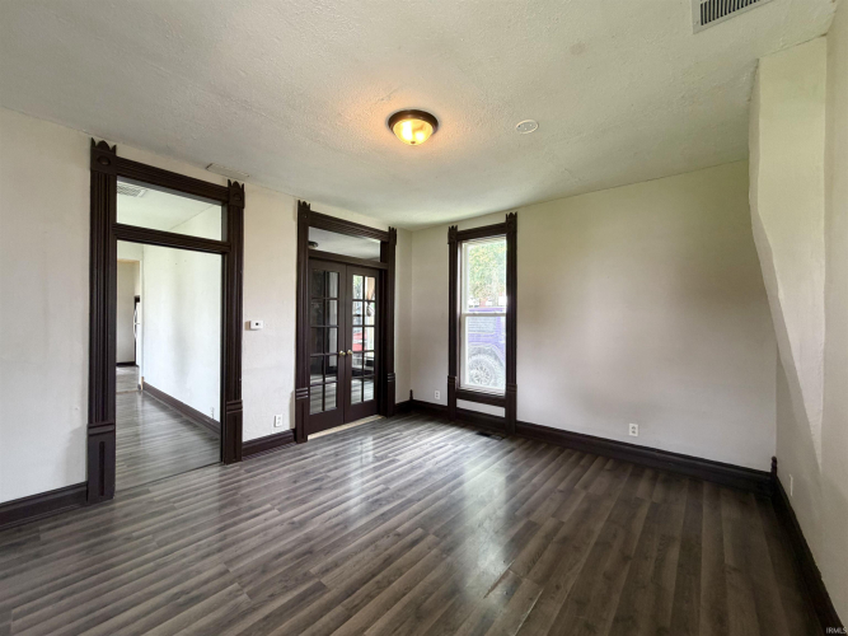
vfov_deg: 85.7
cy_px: 318
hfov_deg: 102.1
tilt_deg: +0.1
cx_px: 424
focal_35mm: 14
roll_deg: -0.2
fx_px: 343
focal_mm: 2.22
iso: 200
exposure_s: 1/60
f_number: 2.2
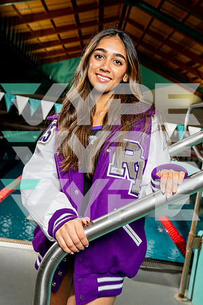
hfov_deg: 32.6
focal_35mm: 41
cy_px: 152
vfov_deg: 47.4
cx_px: 102
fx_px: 347
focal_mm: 41
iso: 640
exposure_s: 1/250
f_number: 6.3
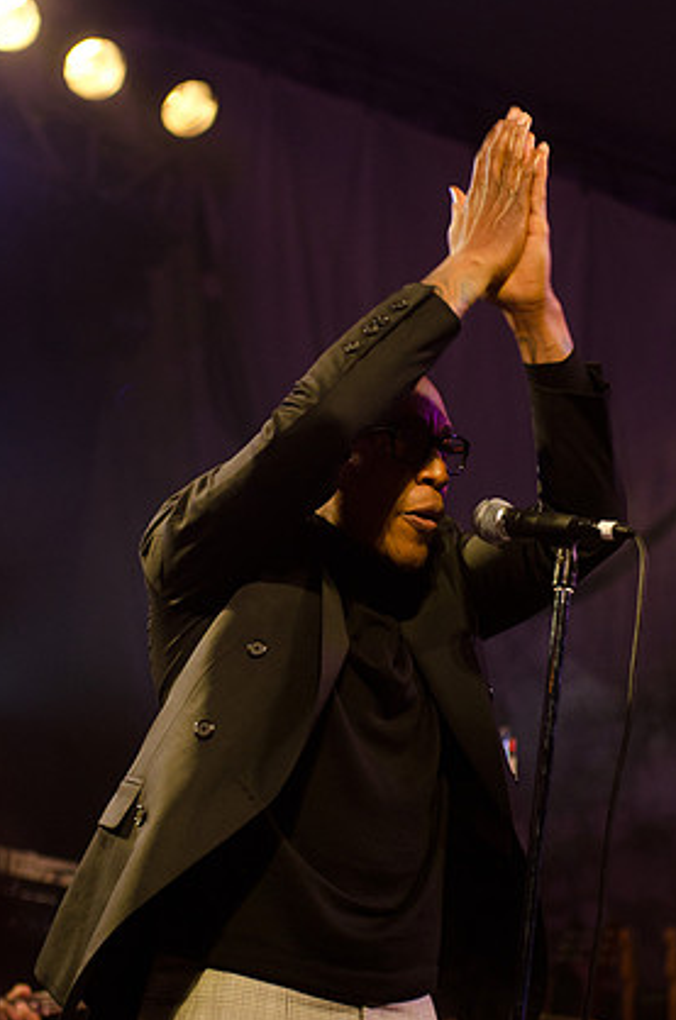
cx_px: 351
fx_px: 3196
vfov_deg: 18.1
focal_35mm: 113
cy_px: 500
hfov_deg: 12.1
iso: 1600
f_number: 3.5
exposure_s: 1/400
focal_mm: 70
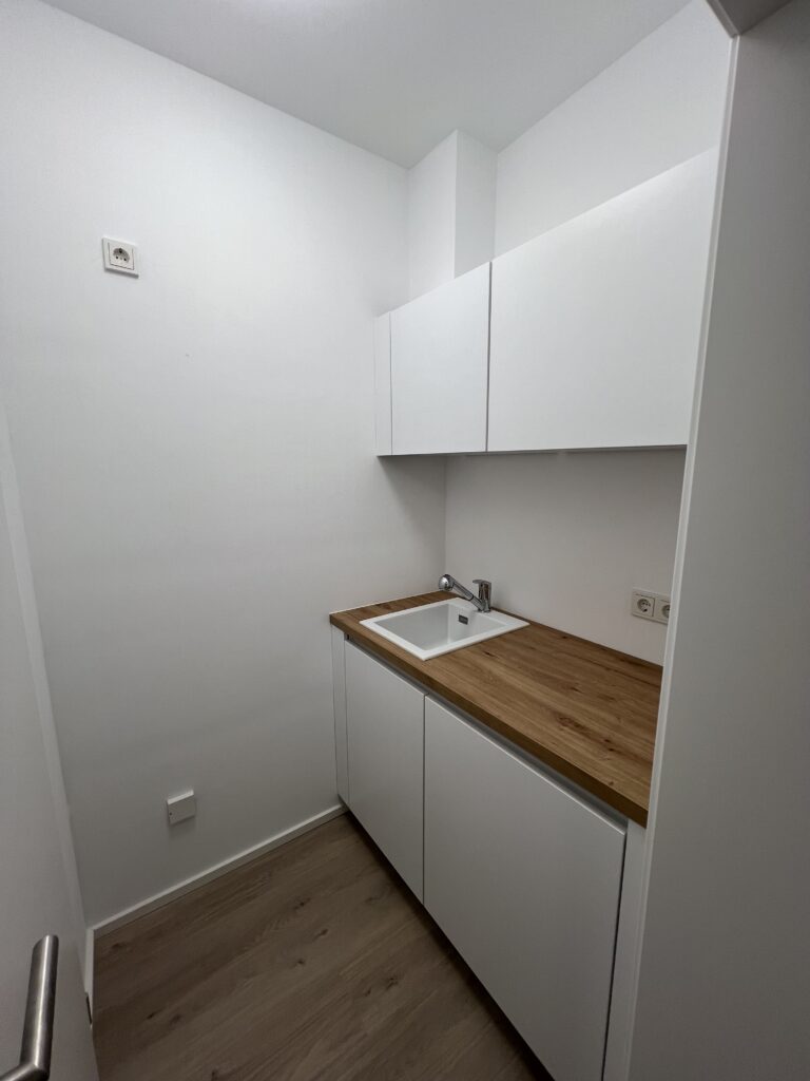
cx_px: 405
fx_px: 406
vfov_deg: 106.2
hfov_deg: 89.9
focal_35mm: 13
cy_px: 540
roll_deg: +0.1
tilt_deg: -9.9
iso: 50
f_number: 1.8
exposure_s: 1/100
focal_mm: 1.57
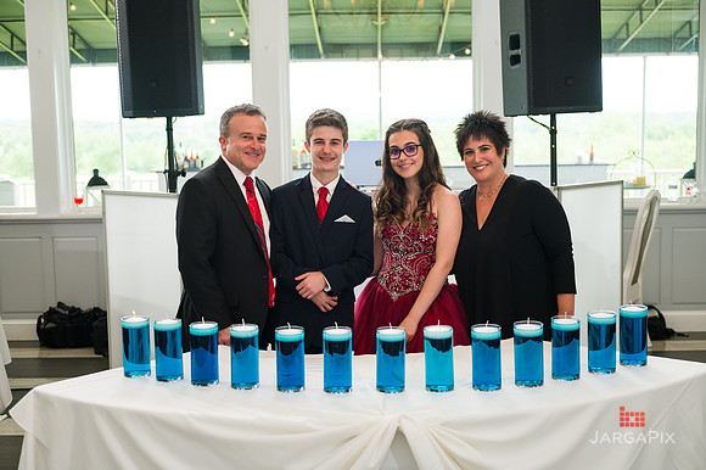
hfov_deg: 38.2
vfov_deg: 26.0
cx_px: 353
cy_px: 235
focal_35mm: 52
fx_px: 1019
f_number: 4
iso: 400
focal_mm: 52
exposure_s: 1/200
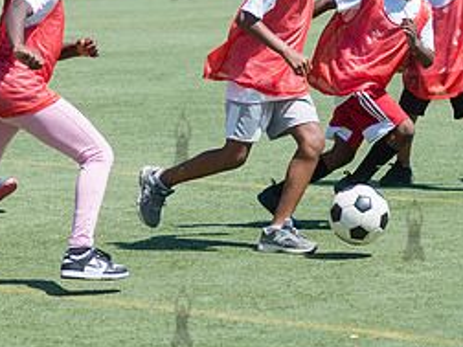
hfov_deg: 10.2
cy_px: 184
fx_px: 2595
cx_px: 224
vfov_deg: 7.7
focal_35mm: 194
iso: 200
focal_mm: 80
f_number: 4
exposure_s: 1/1250
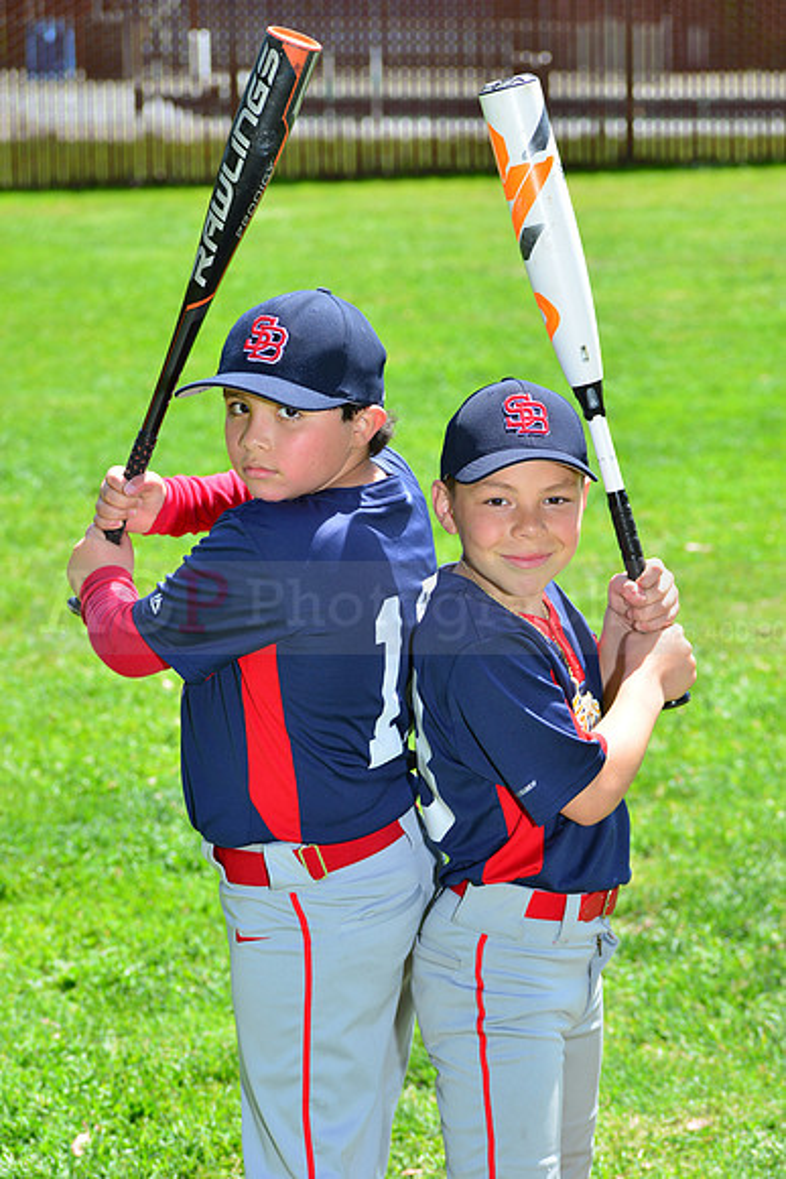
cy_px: 590
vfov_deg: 18.6
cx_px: 393
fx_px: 3600
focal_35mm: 110
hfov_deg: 12.5
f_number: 8
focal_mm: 110
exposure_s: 1/200
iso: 200
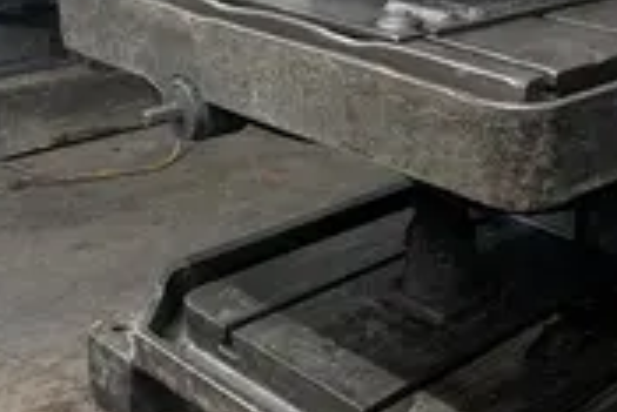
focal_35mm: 57
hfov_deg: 34.1
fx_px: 978
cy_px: 169
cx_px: 481
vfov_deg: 23.8
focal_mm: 6.9
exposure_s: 1/120
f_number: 1.68
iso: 2596
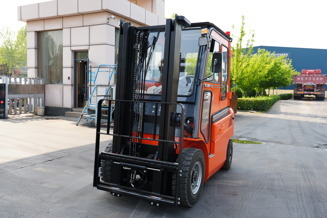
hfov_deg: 60.3
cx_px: 164
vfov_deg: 42.3
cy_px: 109
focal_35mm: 31
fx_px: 282
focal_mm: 31
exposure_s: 1/160
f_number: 5
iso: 100
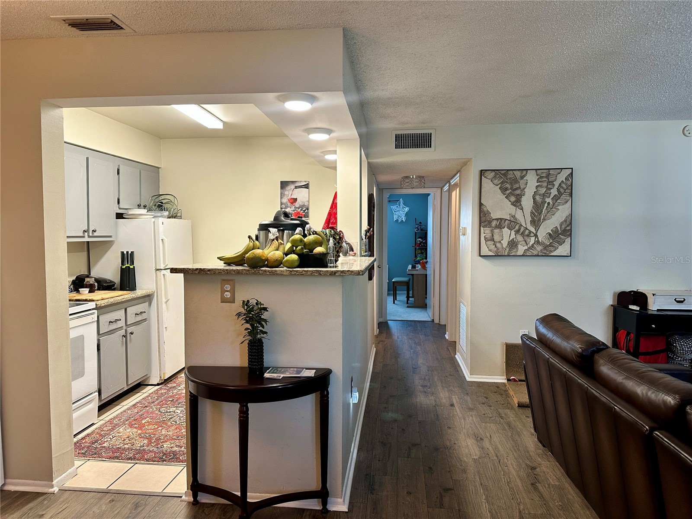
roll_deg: +0.1
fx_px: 480
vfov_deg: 56.8
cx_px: 346
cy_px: 260
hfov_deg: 71.6
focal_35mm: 24
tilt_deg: -3.0
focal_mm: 6.86
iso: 160
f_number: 1.78
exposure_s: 1/60
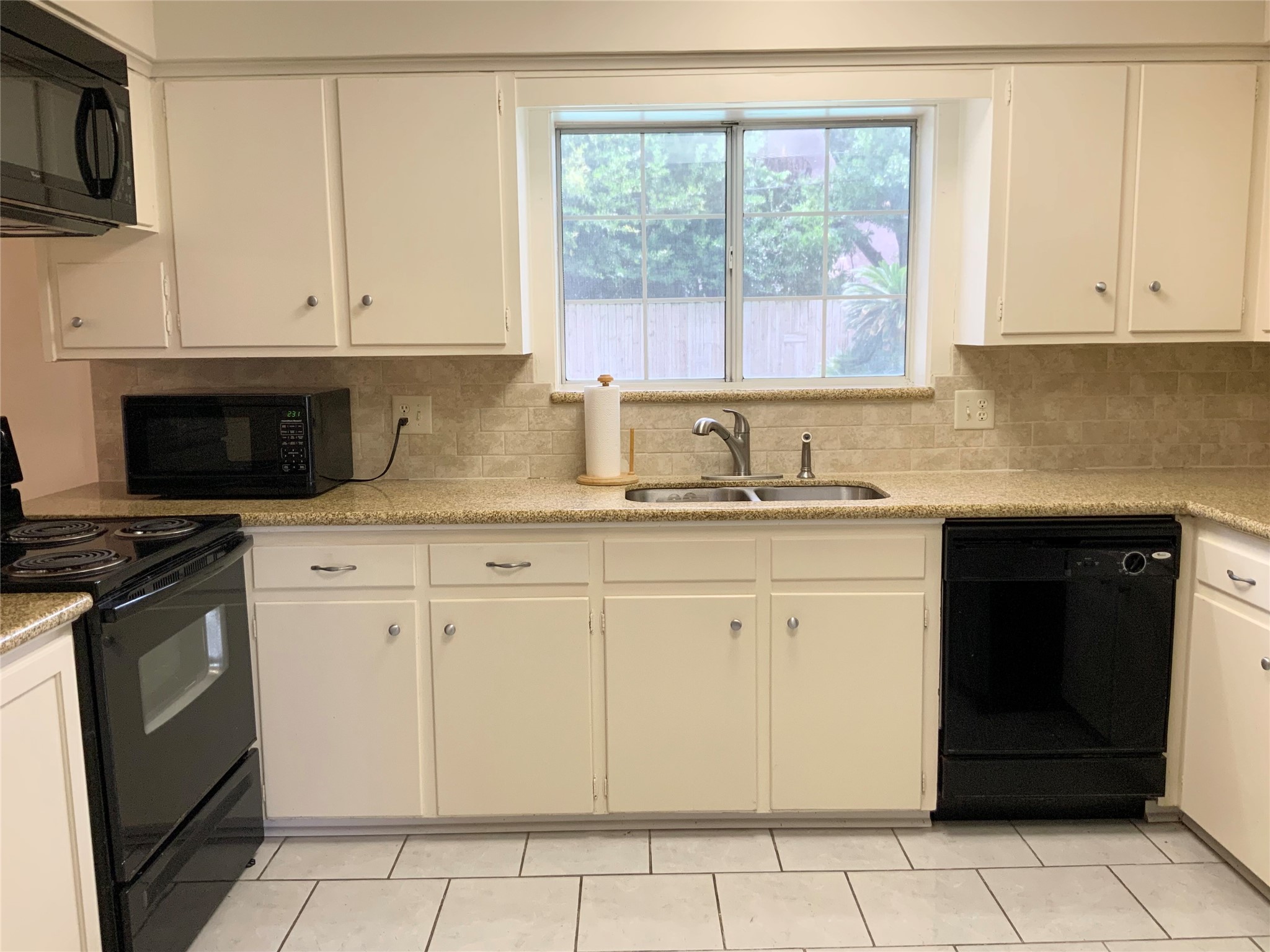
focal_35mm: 29
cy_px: 476
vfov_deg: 48.2
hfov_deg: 61.7
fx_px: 1064
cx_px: 635
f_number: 1.8
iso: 64
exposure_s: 1/60
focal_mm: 3
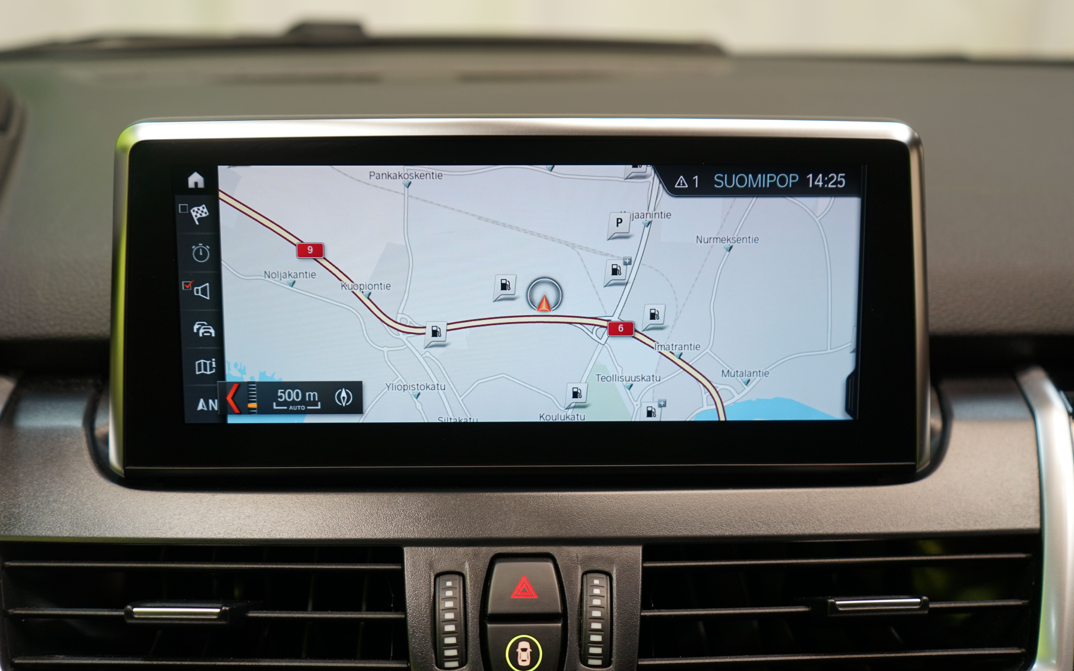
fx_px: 878
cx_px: 531
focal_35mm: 30
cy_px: 333
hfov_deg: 62.9
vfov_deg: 41.8
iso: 250
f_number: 3.5
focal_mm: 29
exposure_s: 1/30
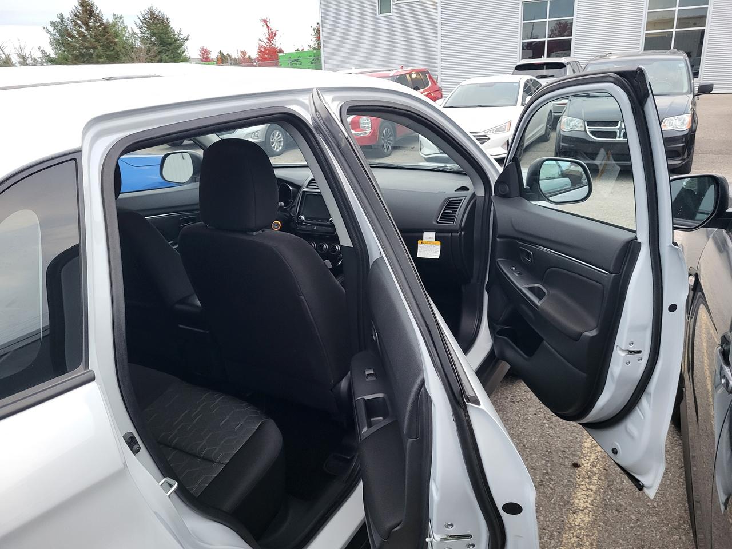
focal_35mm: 26
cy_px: 274
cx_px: 366
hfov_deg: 67.3
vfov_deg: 53.1
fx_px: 550
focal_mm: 5.4
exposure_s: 1/120
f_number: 1.8
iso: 320
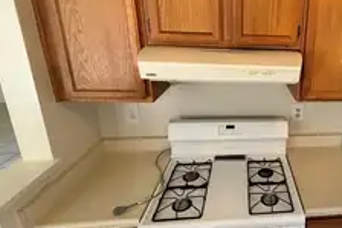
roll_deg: -2.9
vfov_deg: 49.2
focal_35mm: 26
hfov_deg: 62.8
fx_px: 247
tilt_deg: -15.7
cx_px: 279
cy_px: 93
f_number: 2.2
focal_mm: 2.22
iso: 320
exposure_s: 1/60
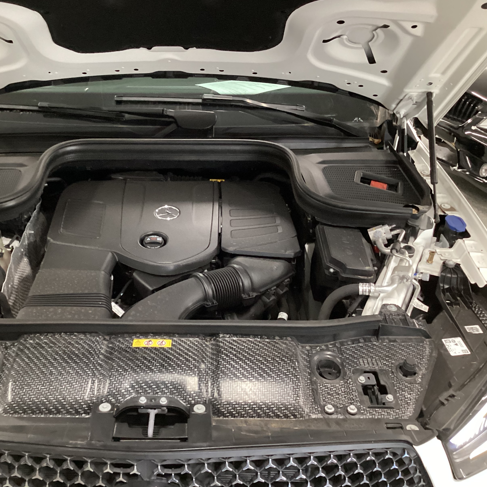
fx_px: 589
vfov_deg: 44.9
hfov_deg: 44.5
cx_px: 178
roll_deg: +0.3
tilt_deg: -28.7
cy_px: 242
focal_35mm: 37
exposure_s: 1/40
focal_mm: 3.3
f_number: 2.4
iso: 320
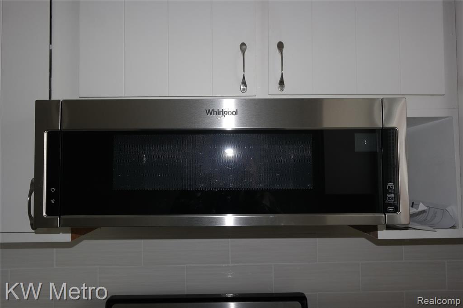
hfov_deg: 73.8
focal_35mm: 24
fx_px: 309
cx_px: 232
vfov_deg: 53.1
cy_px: 154
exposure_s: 1/30
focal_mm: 16
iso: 400
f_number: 5
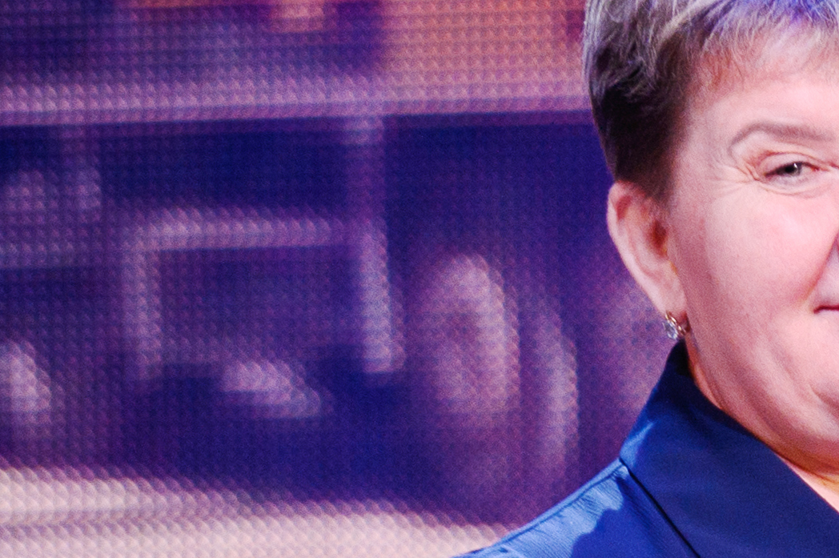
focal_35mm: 1154
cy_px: 1055
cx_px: 2049
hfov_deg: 1.8
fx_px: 26873
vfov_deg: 1.2
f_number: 2.8
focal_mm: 200
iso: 400
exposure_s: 1/250
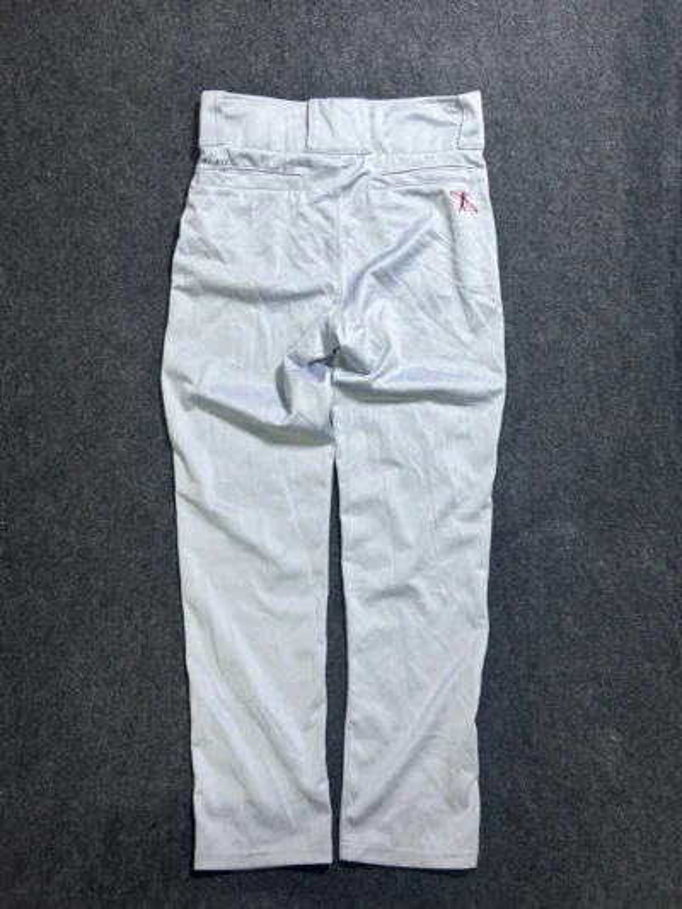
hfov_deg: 53.1
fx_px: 683
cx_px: 341
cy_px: 454
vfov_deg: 67.3
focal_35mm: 26
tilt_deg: -59.9
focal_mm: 5.7
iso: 125
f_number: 1.5
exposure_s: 1/50
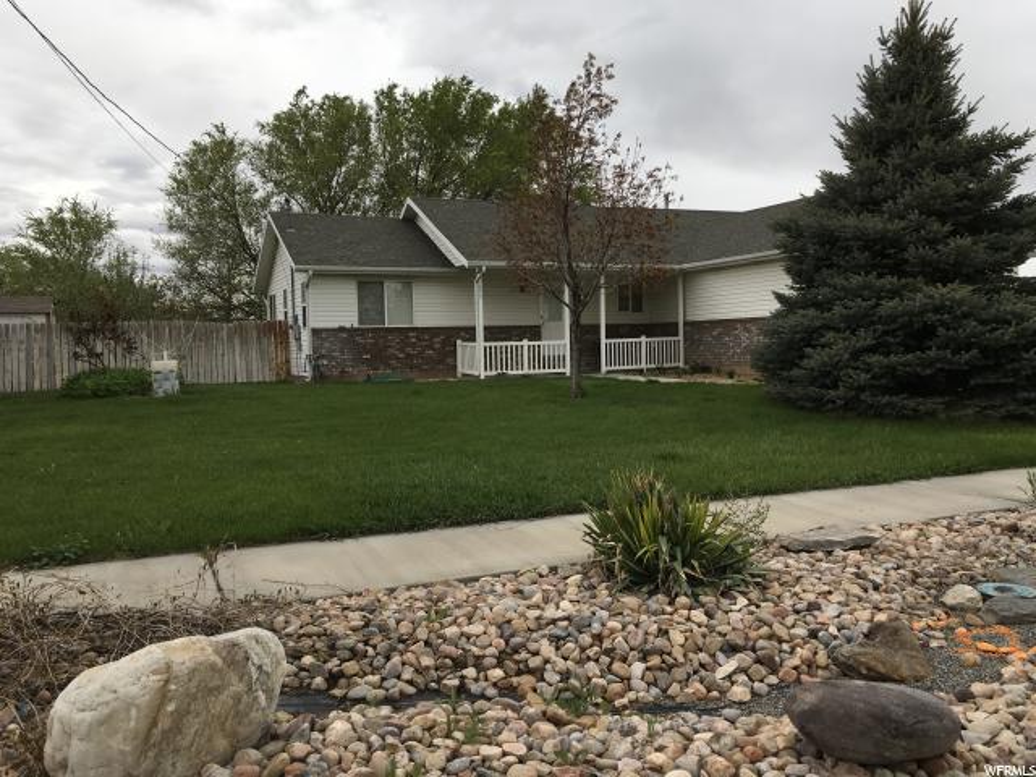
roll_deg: +1.7
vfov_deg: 48.2
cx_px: 518
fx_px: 868
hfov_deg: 61.7
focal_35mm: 29
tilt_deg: -2.3
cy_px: 388
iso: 25
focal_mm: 4.15
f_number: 2.2
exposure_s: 1/318
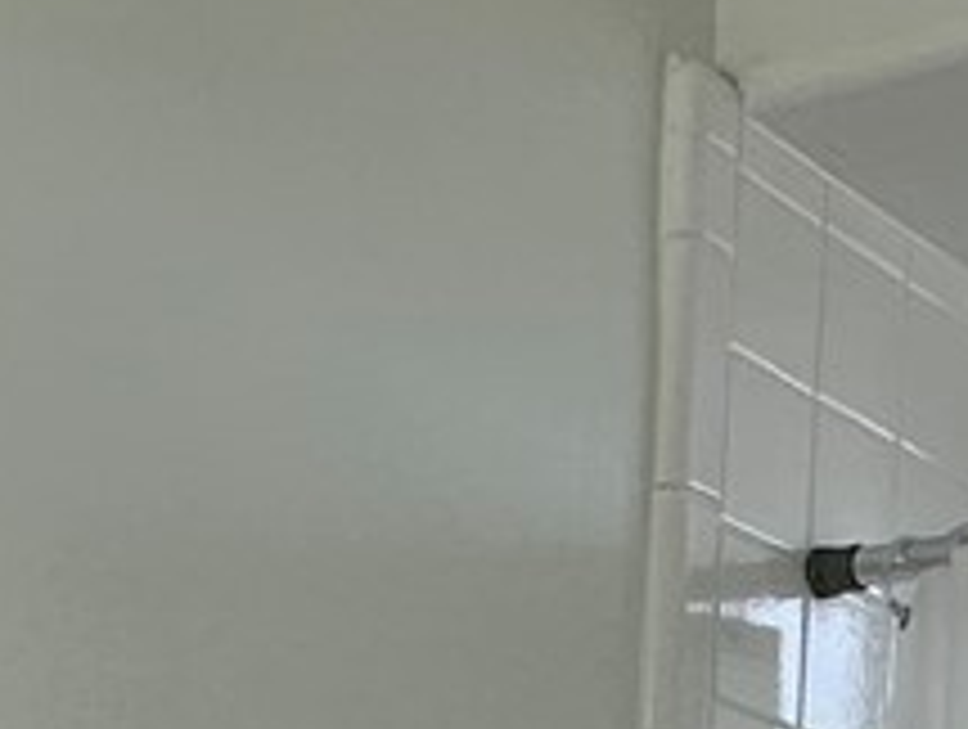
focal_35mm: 104
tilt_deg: -1.7
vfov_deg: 12.5
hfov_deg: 18.8
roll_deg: -2.9
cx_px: 666
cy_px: 1476
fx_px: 2913
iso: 40
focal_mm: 2.22
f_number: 2.2
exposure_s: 1/202
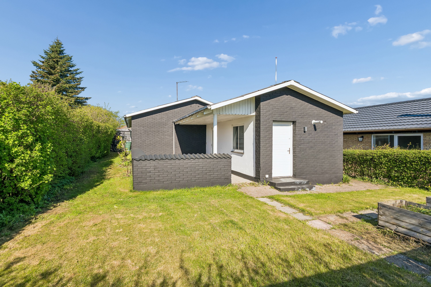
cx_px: 216
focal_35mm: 20
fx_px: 239
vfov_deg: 61.9
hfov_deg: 84.0
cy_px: 144
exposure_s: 1/320
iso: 200
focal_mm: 20
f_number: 8
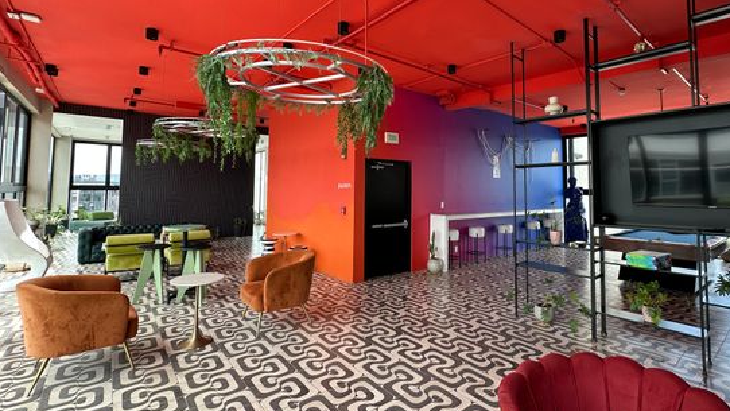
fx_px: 348
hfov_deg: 92.5
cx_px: 393
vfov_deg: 60.6
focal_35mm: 18
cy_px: 170
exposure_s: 1/99
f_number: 2.2
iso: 40
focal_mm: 2.22
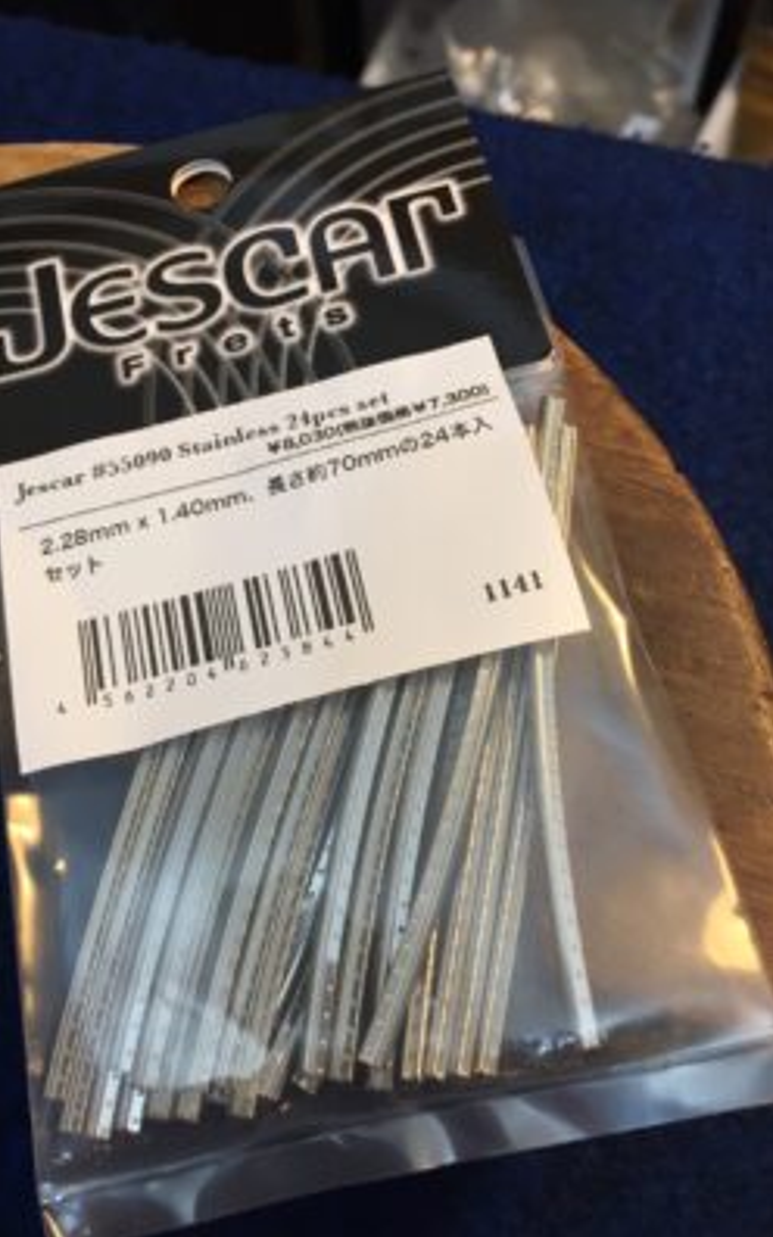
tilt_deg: -67.1
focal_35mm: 31
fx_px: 1045
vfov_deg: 61.2
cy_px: 620
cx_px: 312
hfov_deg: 40.4
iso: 32
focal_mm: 4.15
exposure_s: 1/33
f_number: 2.2
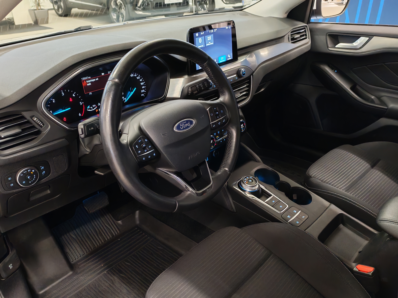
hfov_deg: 58.4
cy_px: 149
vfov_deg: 45.4
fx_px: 356
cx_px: 199
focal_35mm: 31
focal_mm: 6.12
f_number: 1.9
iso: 2000
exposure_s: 1/50
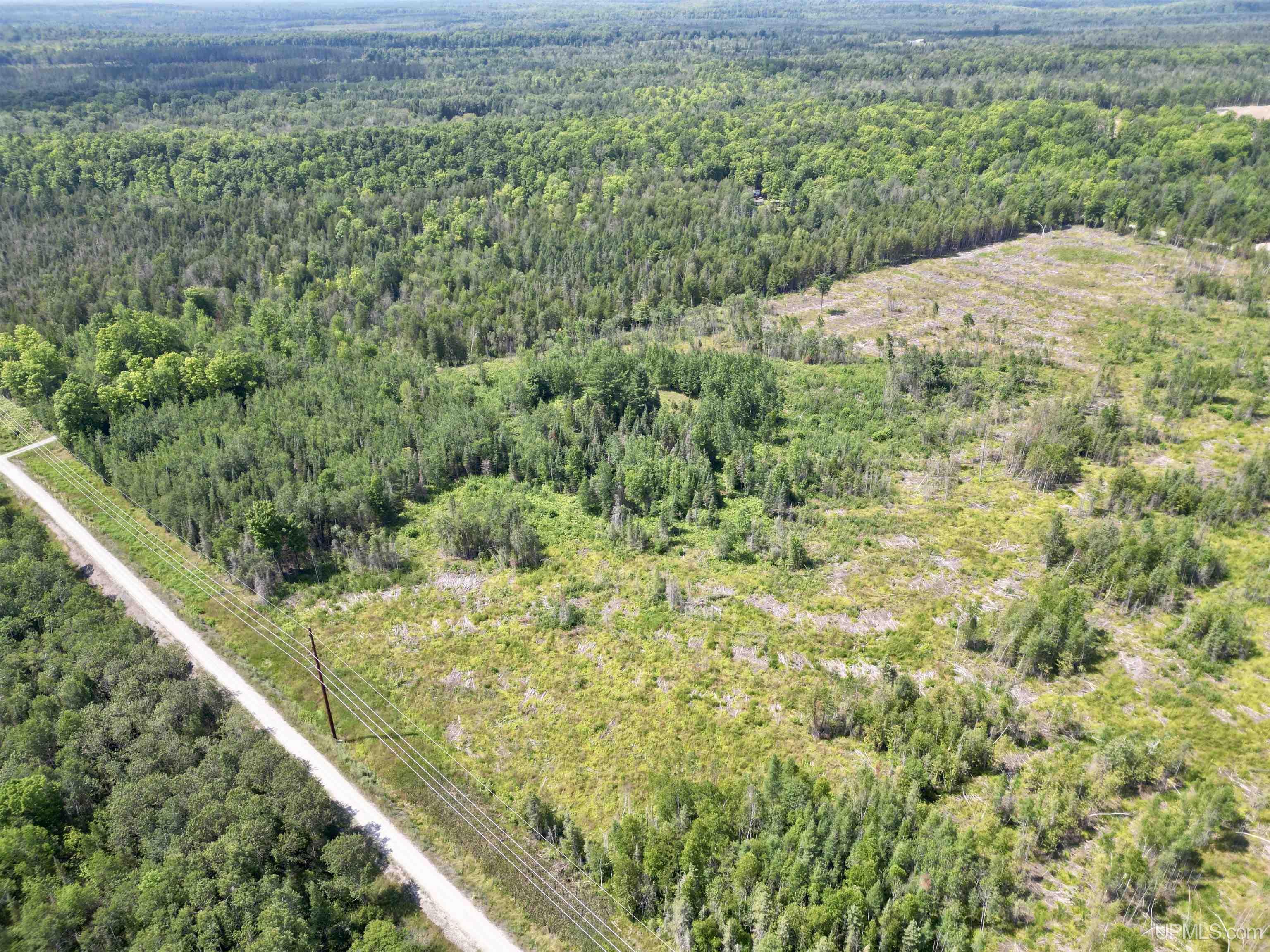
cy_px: 476
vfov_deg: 56.8
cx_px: 635
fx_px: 881
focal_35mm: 24
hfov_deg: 71.6
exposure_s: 1/1250
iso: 100
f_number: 1.7
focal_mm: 6.72
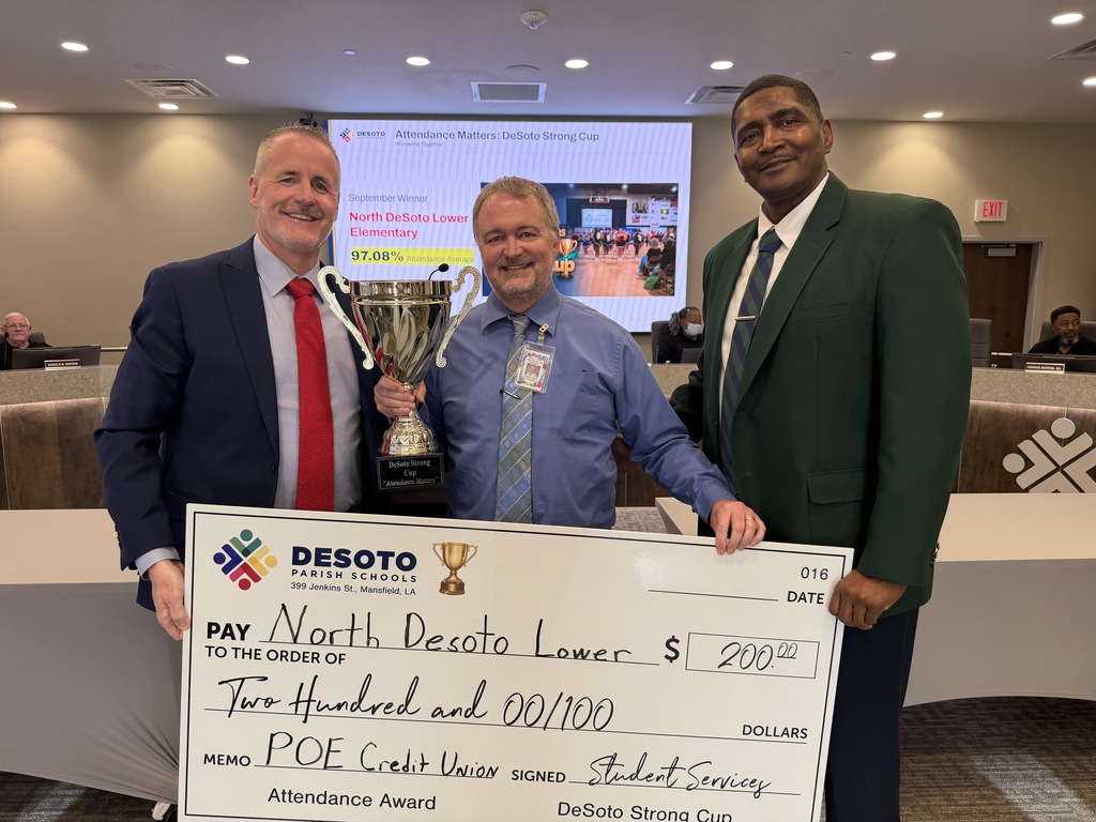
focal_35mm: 24
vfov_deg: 56.8
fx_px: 760
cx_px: 548
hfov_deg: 71.6
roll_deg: +0.7
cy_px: 411
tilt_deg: -9.0
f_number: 1.78
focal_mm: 6.76
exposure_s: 1/127
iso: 125
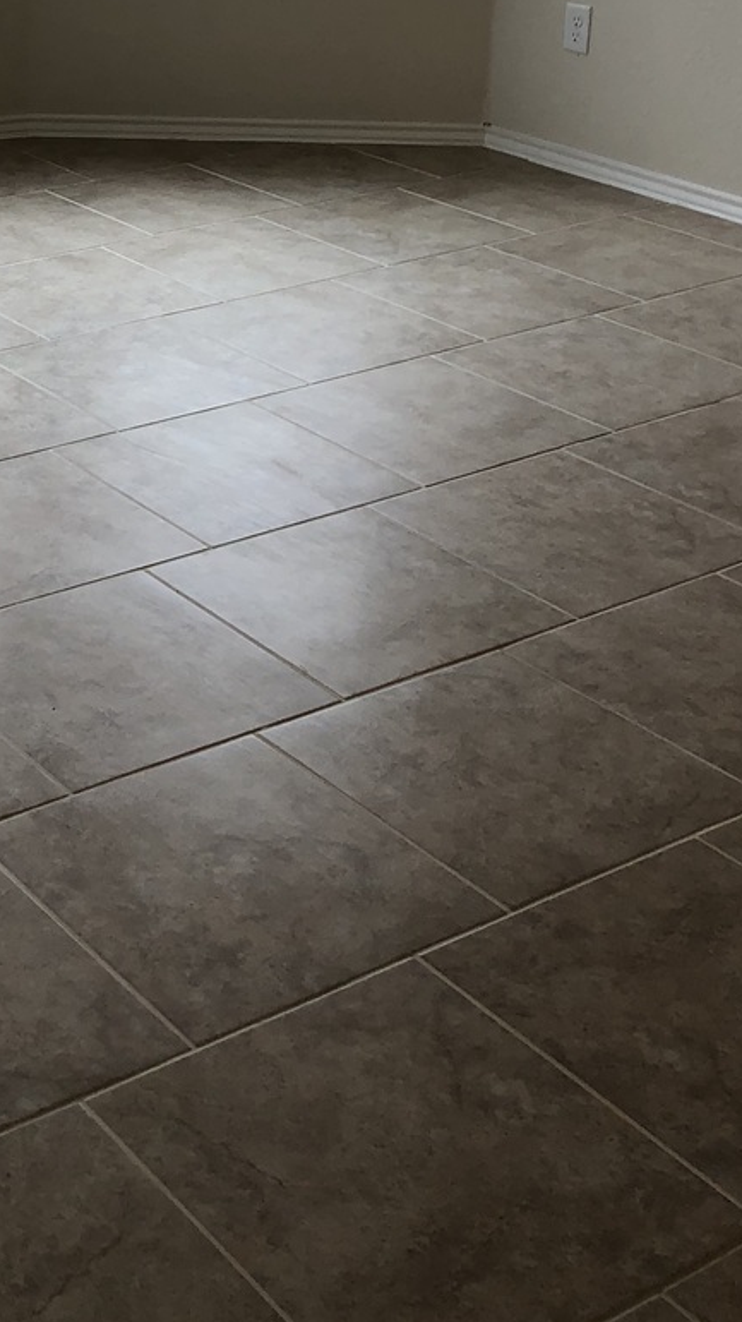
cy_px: 266
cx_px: -135
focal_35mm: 57
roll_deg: +1.8
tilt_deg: -16.4
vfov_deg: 35.5
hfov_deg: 19.8
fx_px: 1996
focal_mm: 4
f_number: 1.8
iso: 50
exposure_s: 1/120
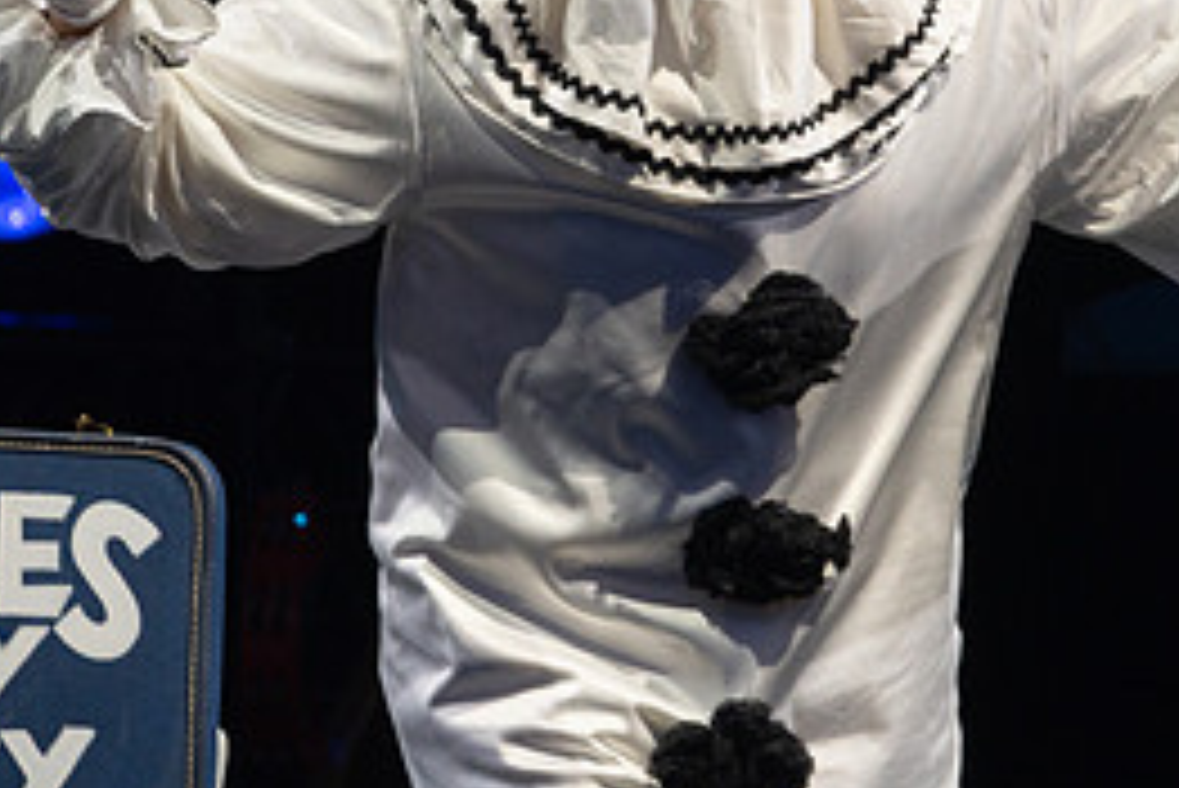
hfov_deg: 1.2
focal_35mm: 1733
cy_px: -72
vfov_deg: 0.8
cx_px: 690
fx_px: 56785
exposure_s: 1/500
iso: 1000
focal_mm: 600
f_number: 6.3
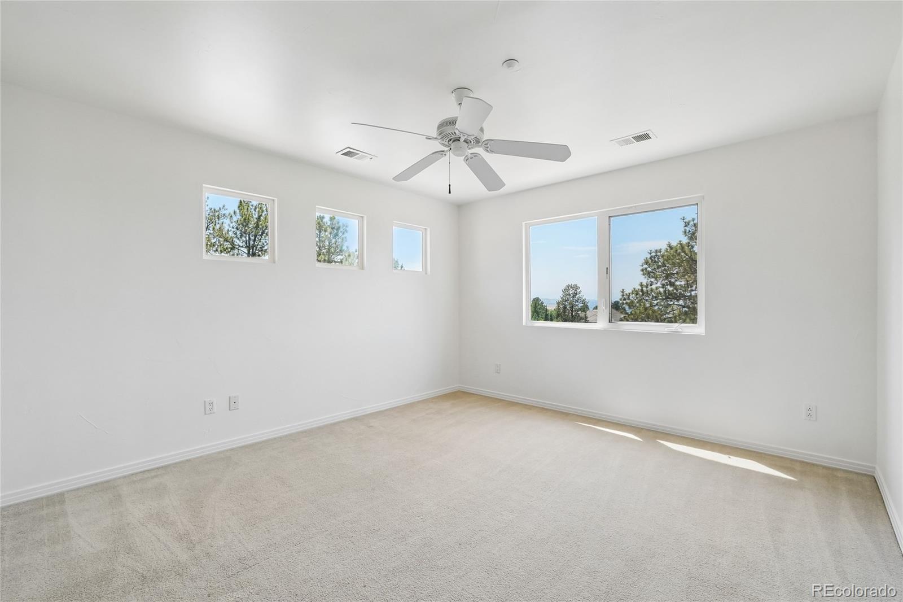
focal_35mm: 15
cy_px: 301
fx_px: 376
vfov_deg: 77.3
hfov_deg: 100.4
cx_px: 452
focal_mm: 10
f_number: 8
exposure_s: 1/125
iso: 800
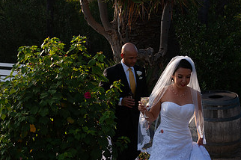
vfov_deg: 15.2
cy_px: 93
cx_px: 74
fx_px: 602
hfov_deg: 22.5
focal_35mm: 90
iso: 200
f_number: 3.5
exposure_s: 1/1250
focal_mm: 50
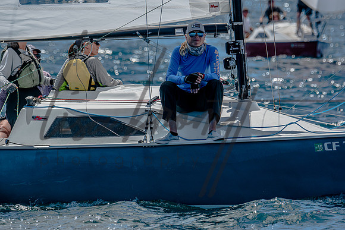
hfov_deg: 4.4
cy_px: 115
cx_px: 172
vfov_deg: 3.0
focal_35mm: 465
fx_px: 4457
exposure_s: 1/2000
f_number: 5.6
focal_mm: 310
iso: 200
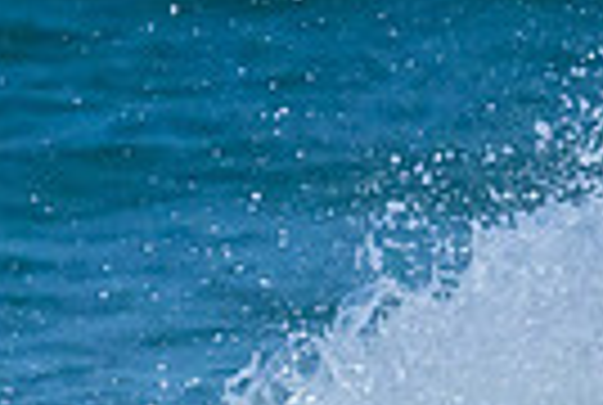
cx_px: 1129
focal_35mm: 2201
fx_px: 36949
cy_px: 267
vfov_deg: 0.6
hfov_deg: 0.9
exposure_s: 1/2000
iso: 5600
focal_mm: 370
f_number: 8
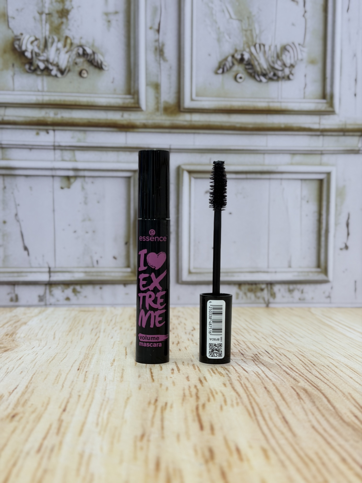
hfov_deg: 30.3
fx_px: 669
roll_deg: -2.2
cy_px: 242
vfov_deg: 39.7
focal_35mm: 48
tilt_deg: -2.5
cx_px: 181
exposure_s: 1/100
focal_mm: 6.76
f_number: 1.78
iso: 64
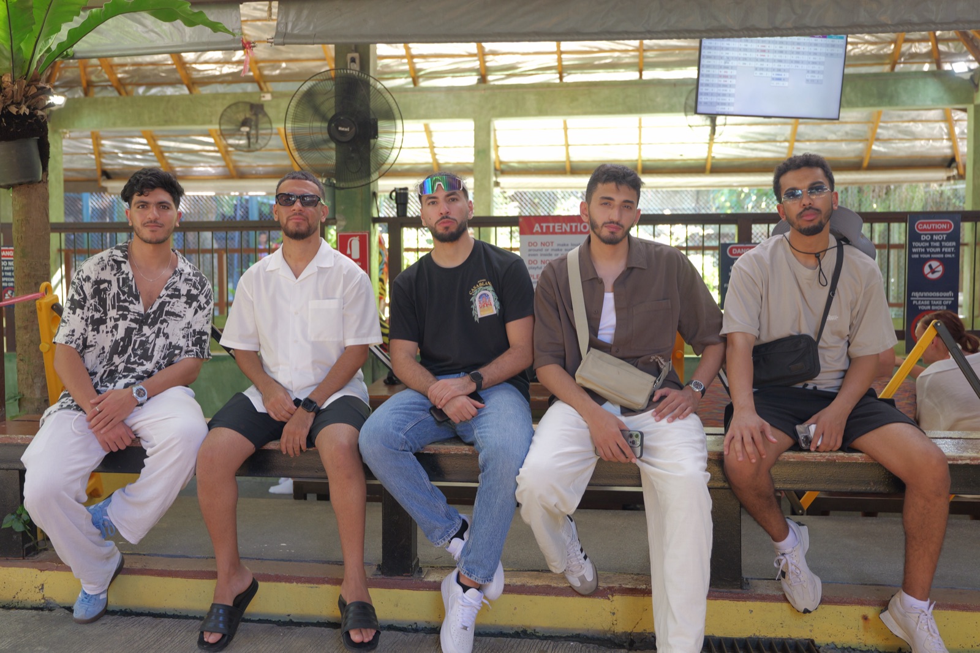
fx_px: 925
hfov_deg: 55.8
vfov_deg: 38.9
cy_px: 326
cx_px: 490
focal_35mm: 34
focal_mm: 34
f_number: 2.8
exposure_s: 1/125
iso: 800
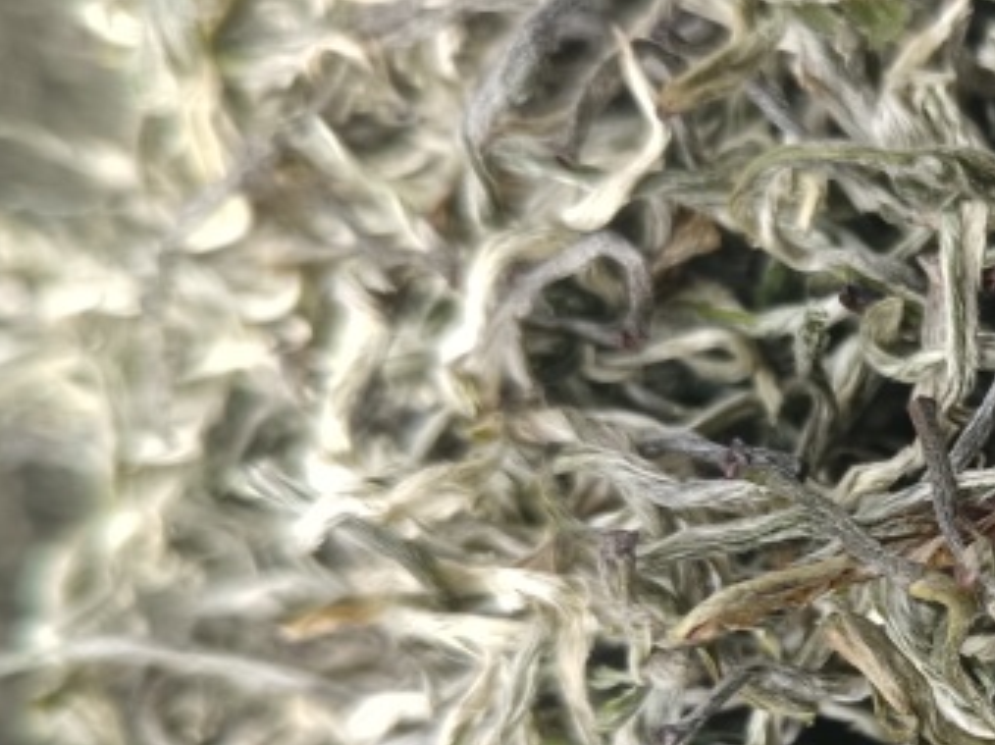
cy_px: 548
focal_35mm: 64
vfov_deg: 22.7
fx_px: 1838
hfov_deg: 27.4
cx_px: 1122
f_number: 1.9
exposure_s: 1/123
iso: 100
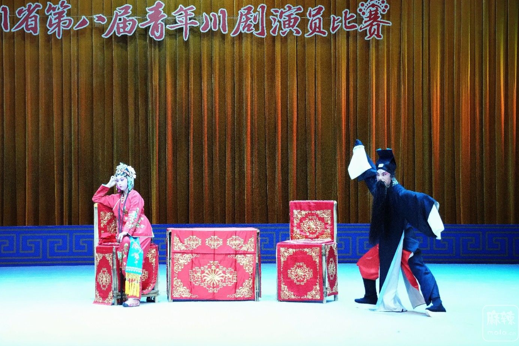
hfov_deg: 23.9
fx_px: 1225
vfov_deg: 16.1
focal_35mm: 85
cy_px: 172
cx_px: 262
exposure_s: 1/1250
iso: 12800
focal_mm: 84
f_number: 6.3
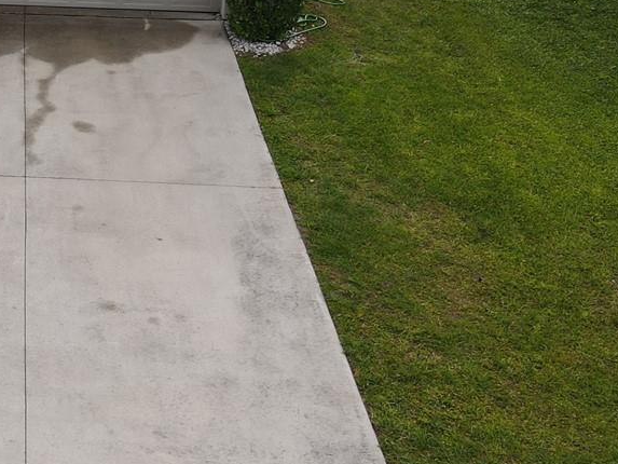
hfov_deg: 26.0
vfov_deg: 20.9
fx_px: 1196
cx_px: -118
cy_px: -38
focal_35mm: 67
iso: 100
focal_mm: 4.5
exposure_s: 1/500
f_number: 2.8
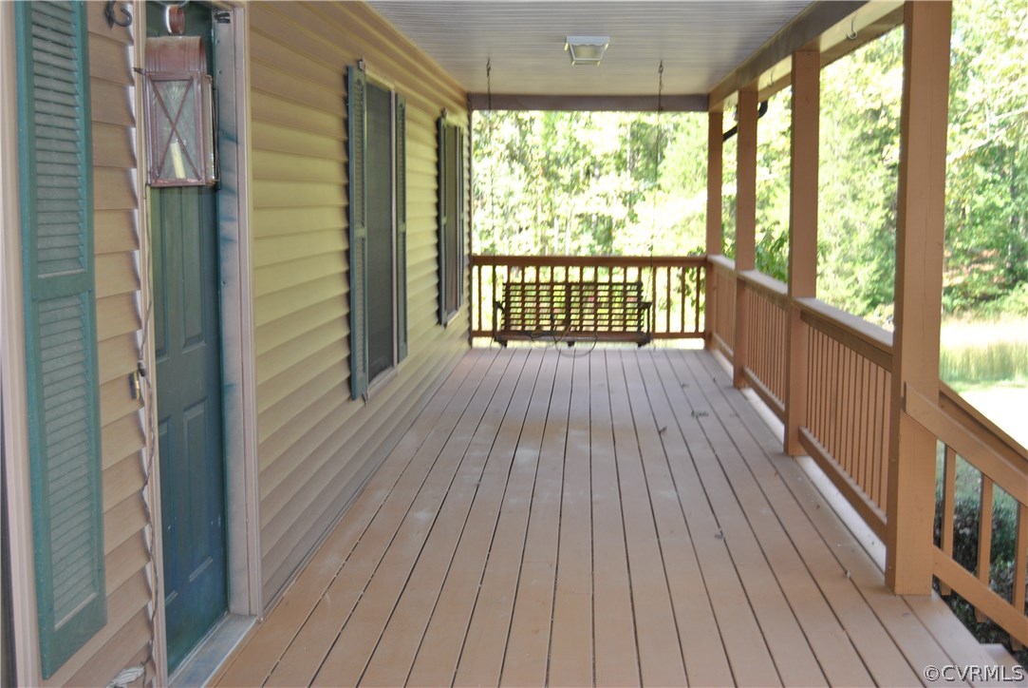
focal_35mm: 45
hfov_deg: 43.6
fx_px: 1286
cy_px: 344
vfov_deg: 29.9
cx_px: 514
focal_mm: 30
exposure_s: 1/100
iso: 200
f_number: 4.2
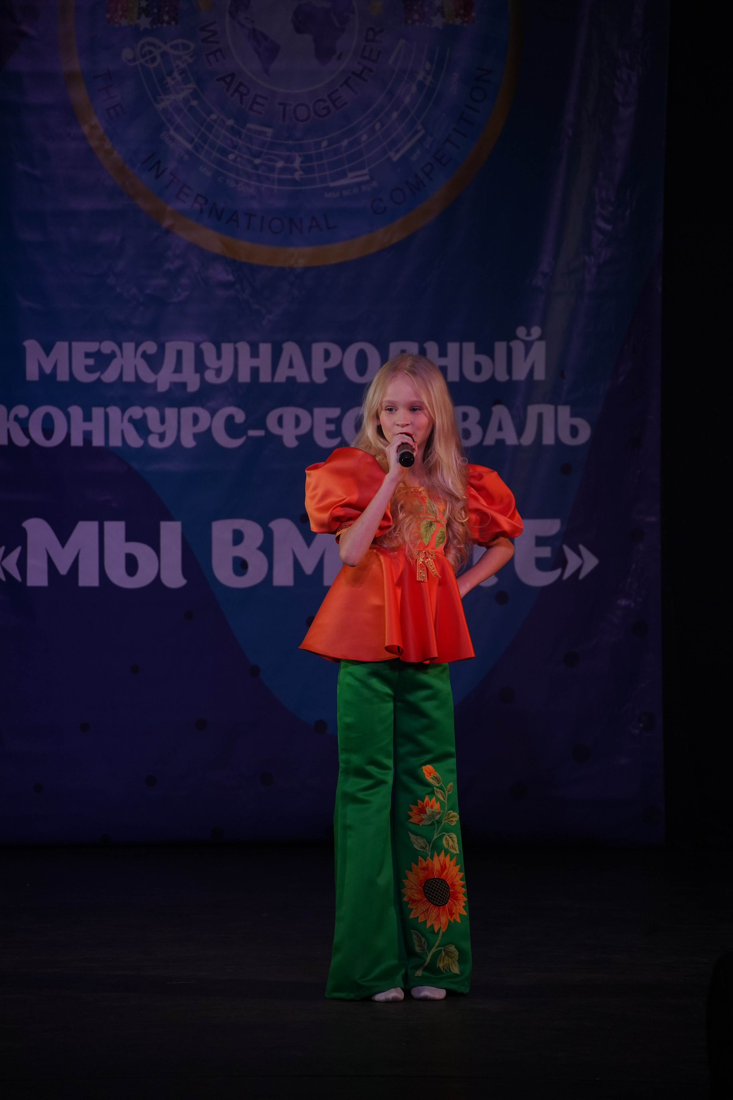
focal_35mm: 202
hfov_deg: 6.8
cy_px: 550
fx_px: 6169
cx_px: 366
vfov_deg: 10.2
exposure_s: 1/400
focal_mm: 202
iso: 1600
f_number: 5.6
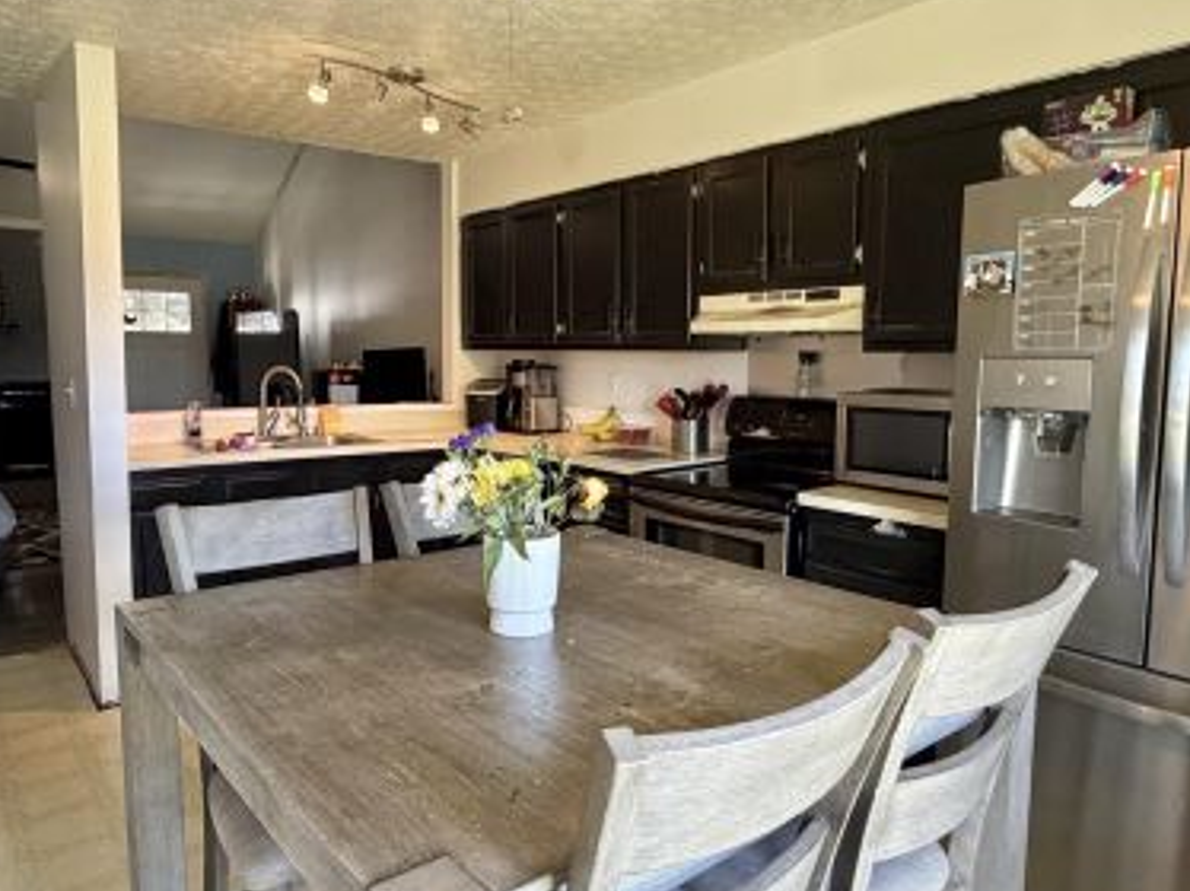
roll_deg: -0.2
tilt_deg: -5.8
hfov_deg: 69.4
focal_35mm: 25
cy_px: 442
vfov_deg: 54.8
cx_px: 574
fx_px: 859
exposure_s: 1/79
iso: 320
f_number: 2.2
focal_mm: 2.22
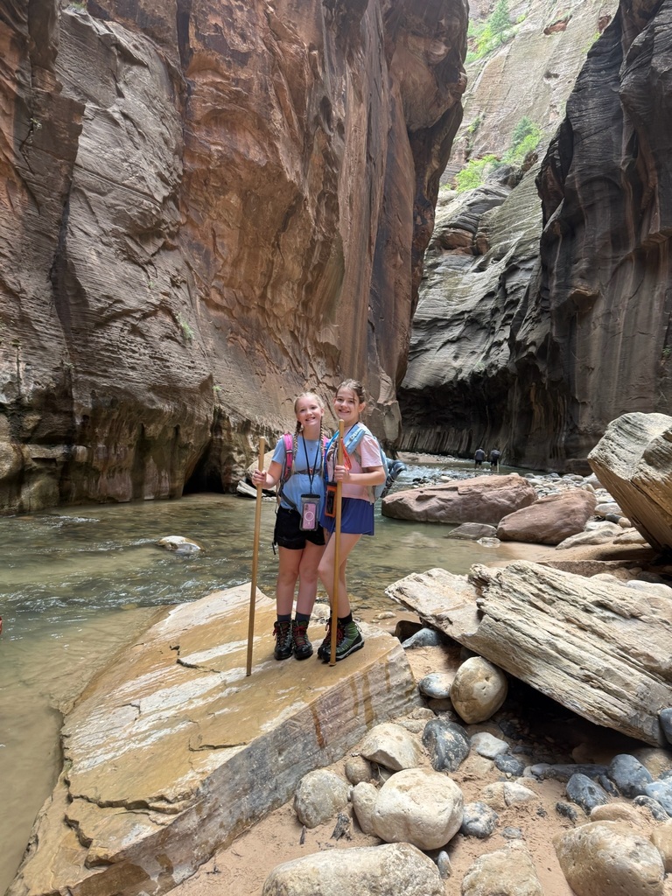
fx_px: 621
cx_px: 336
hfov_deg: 56.8
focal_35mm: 24
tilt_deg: -0.8
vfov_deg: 71.6
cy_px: 448
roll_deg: -4.3
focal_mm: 6.76
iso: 125
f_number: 1.78
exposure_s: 1/121
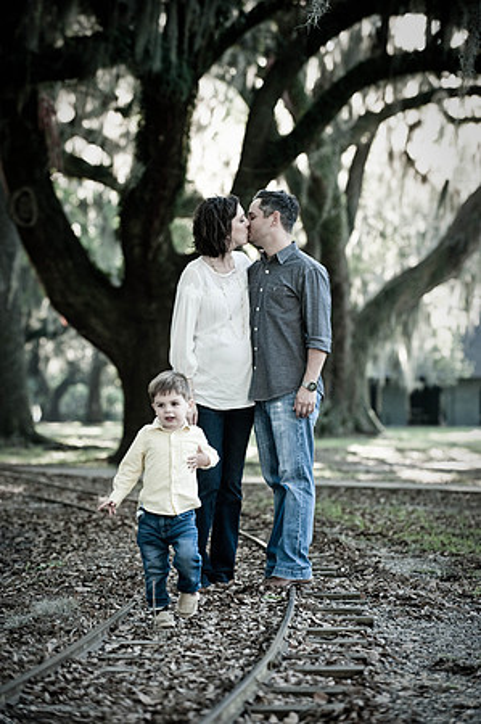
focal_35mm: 150
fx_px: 3013
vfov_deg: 13.7
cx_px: 240
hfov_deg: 9.1
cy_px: 362
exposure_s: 1/250
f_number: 4
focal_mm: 150
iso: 640
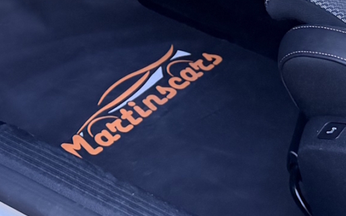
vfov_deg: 9.9
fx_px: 1198
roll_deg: -0.1
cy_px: -142
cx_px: 97
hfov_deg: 16.4
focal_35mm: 127
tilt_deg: -19.1
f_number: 1.78
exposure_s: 1/185
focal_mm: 6.76
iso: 200
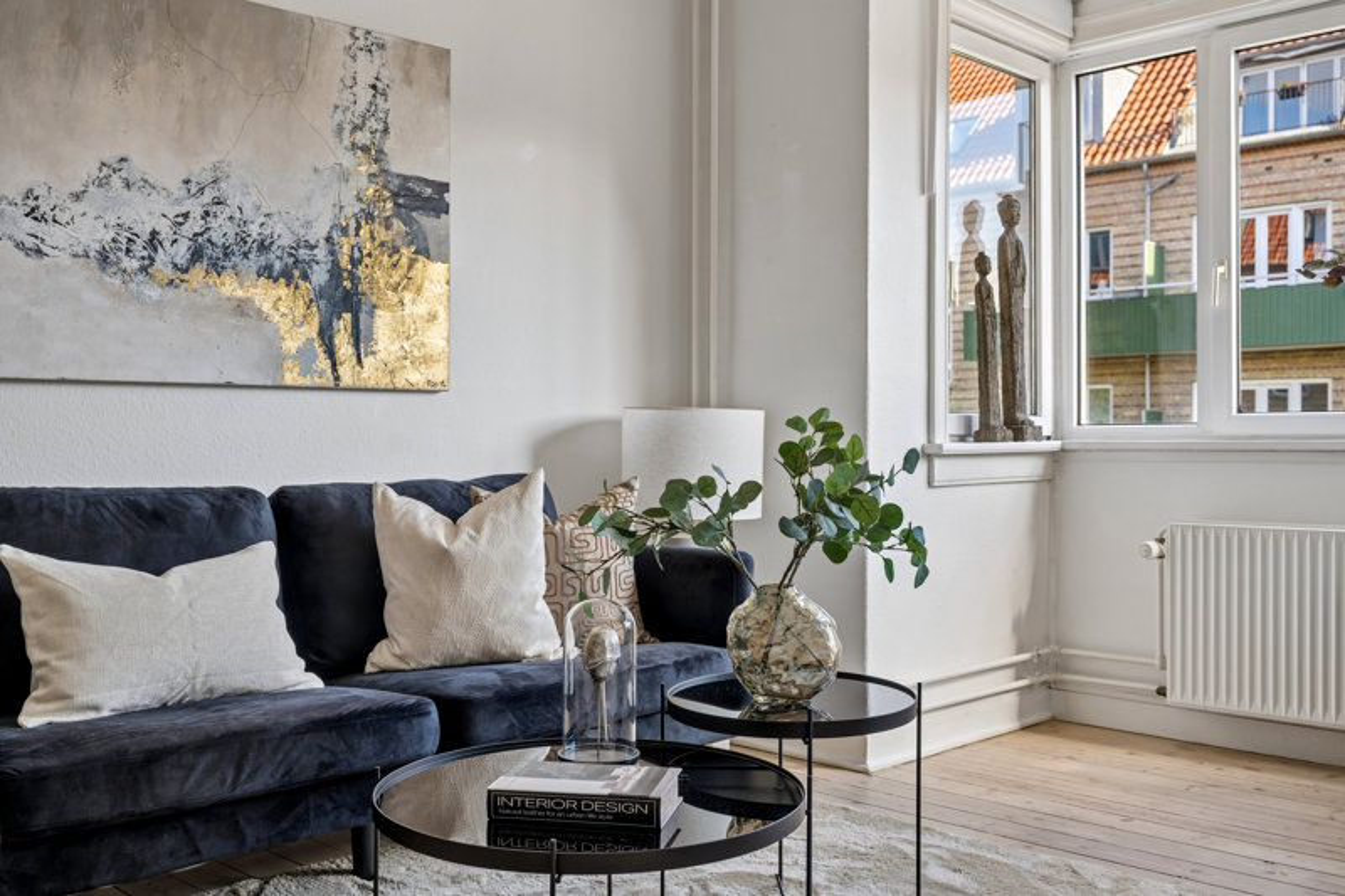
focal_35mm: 35
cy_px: 448
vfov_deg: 37.8
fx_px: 1307
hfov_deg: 54.4
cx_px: 672
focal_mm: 35
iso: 160
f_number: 5.6
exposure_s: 1/60
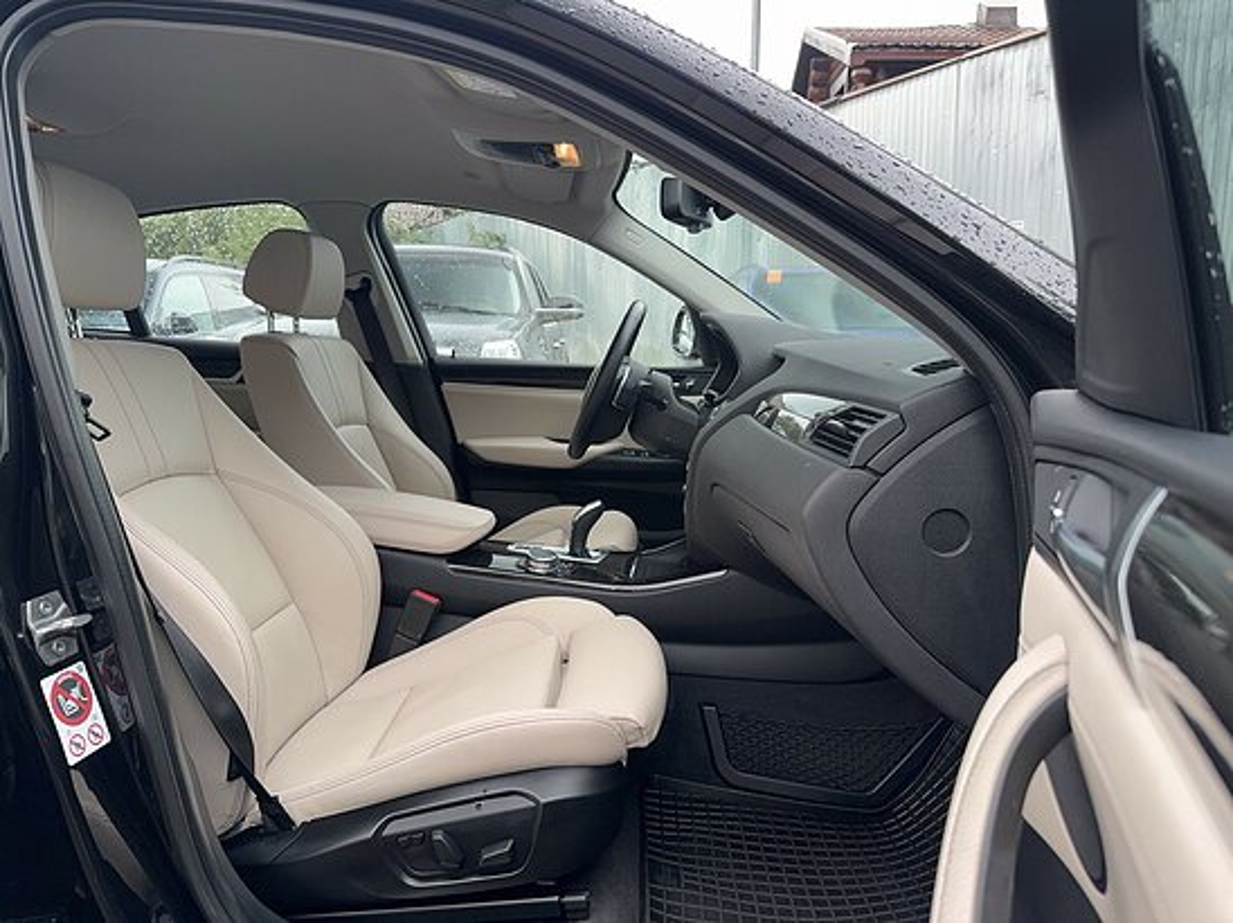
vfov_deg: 56.7
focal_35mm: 24
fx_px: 854
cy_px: 462
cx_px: 616
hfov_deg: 71.6
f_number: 1.78
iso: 100
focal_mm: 6.76
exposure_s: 1/121
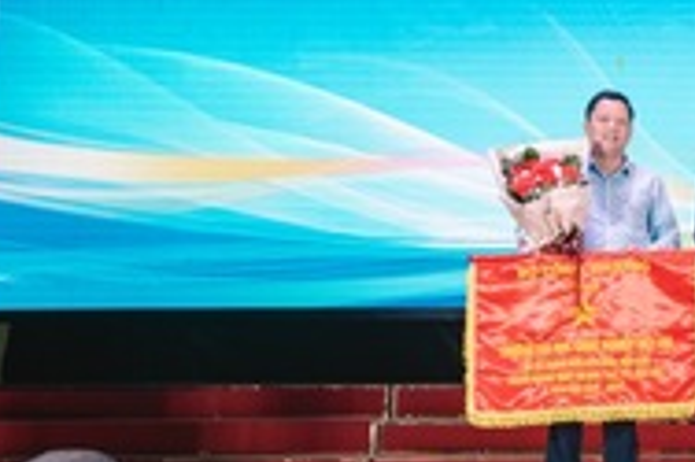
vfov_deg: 14.0
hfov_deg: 19.7
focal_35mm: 97
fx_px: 1871
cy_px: 55
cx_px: 843
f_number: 3.2
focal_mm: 38
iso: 250
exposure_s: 1/100
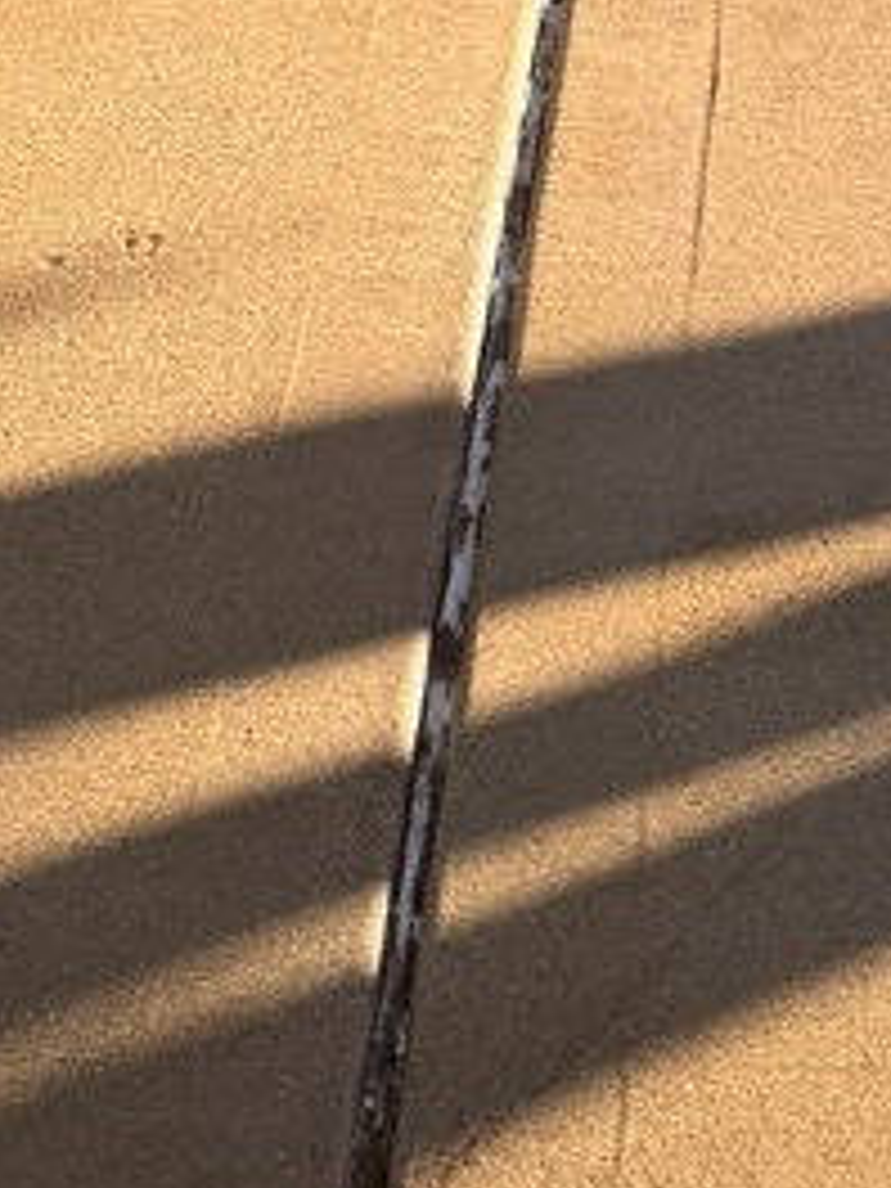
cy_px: -639
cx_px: 256
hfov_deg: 10.1
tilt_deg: -15.7
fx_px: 5011
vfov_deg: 12.8
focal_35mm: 146
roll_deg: +2.0
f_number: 1.78
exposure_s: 1/878
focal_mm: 6.76
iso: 80
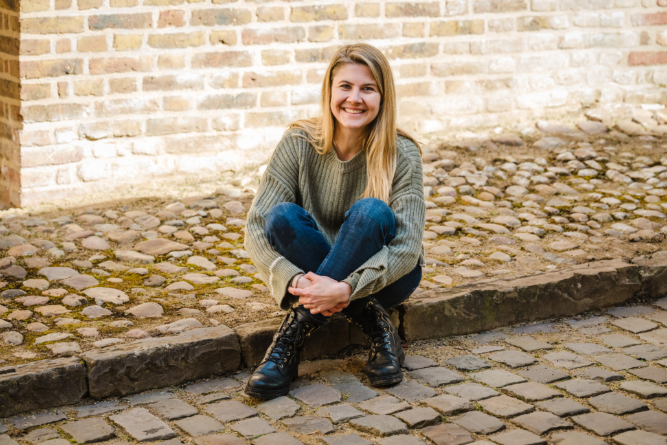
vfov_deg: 12.5
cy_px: 222
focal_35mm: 110
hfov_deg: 18.6
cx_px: 334
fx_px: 2038
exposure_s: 1/800
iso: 800
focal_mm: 110
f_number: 5
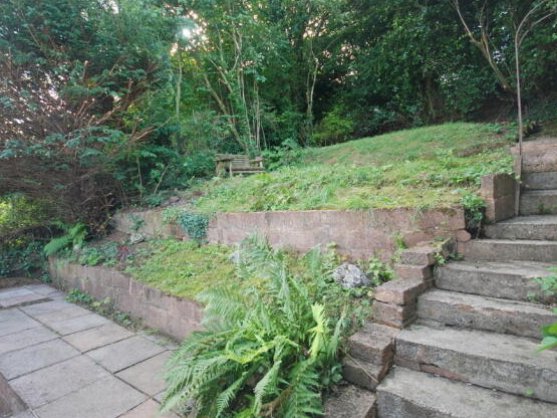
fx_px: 273
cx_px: 271
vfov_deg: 74.7
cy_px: 206
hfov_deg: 91.0
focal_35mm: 17
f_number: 4
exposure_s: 1/60
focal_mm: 10
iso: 220
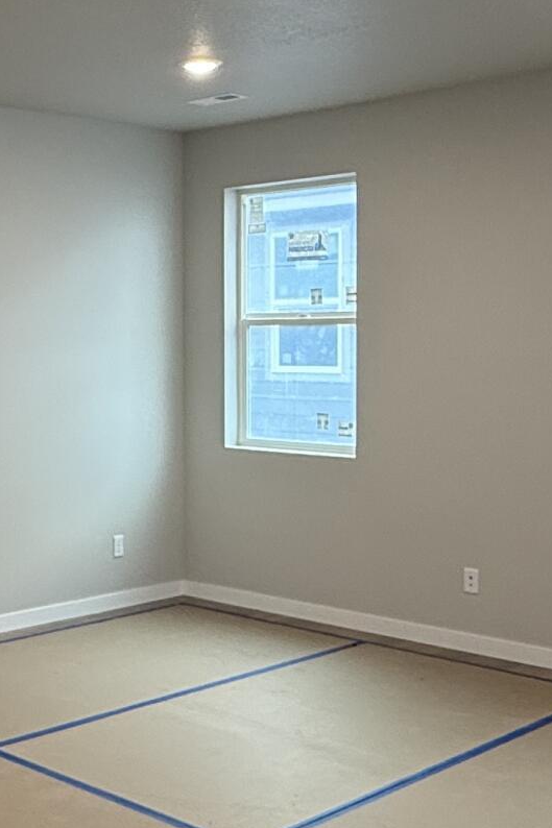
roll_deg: +0.6
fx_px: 1265
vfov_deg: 36.2
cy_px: 369
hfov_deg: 23.8
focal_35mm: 55
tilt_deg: -1.4
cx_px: 27
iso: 160
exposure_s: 1/120
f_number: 2.2
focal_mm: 2.22
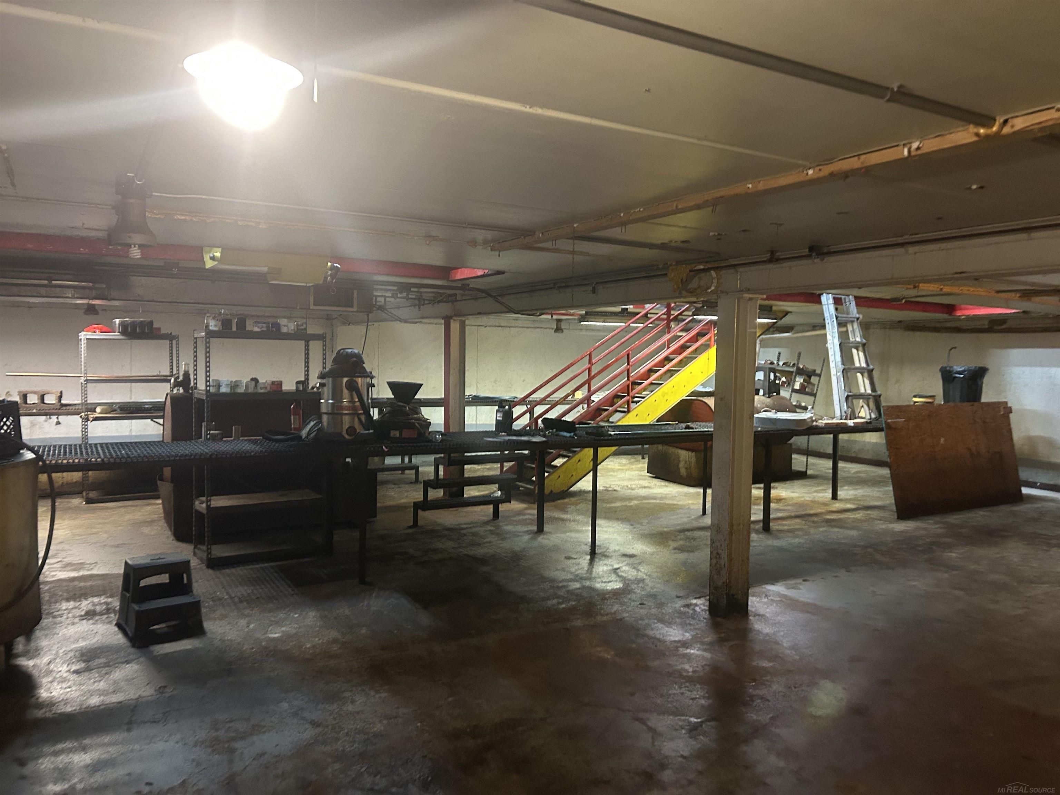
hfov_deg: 67.3
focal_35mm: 26
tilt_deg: -2.0
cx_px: 530
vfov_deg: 53.1
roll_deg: -2.2
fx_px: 796
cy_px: 398
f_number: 1.5
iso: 500
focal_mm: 5.7
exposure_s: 1/30
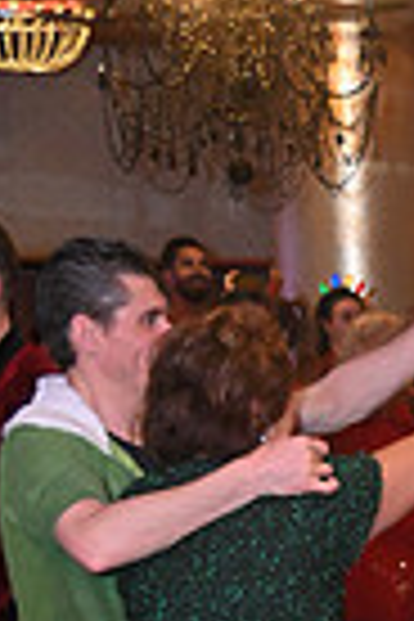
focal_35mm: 160
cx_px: 754
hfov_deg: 8.3
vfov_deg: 11.8
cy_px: 1143
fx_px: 2760
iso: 4000
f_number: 4
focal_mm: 38
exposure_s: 1/100
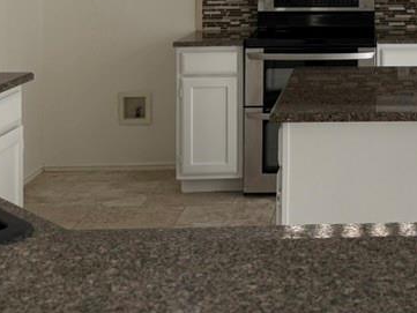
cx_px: 396
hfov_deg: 27.3
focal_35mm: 68
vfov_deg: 20.3
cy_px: -55
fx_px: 819
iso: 80
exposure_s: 1/813
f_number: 1.78
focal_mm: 6.76
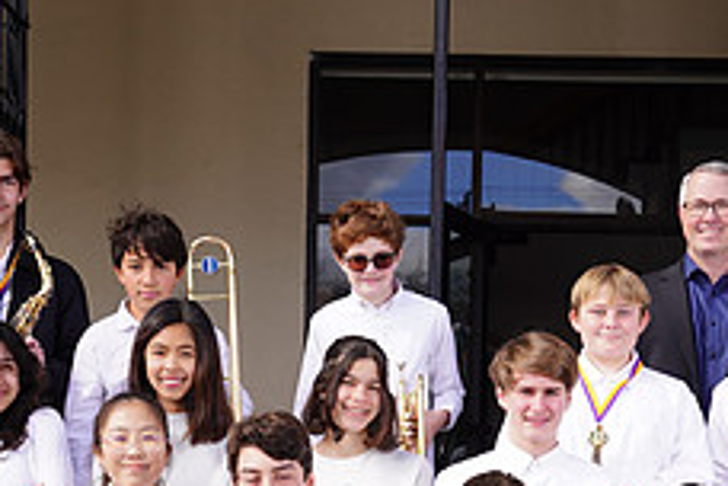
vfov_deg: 14.0
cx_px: 380
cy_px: 612
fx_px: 1901
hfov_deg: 21.7
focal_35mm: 94
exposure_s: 1/200
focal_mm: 37
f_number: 6.3
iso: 100
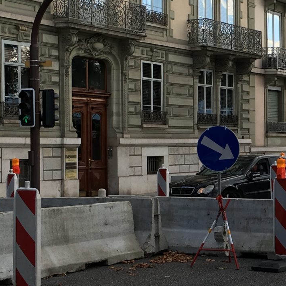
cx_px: 306
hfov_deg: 18.3
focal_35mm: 92
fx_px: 860
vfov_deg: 18.9
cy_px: 150
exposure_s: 1/596
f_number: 2.2
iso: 25
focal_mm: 4.15
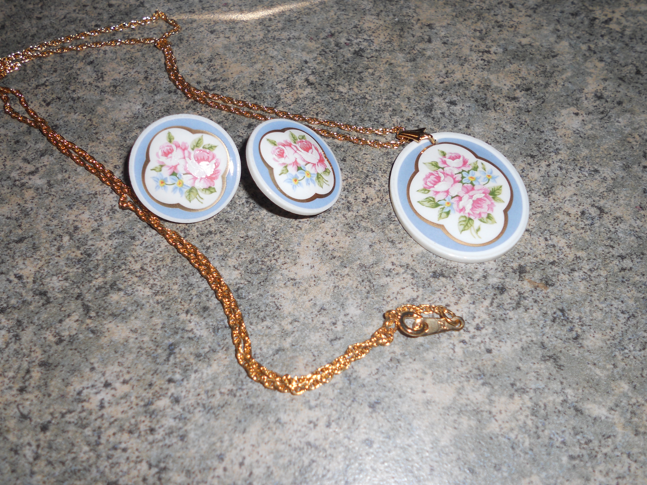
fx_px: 617
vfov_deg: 42.9
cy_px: 243
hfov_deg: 55.4
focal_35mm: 33
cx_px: 324
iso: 80
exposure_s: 1/25
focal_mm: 5.8
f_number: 8.8
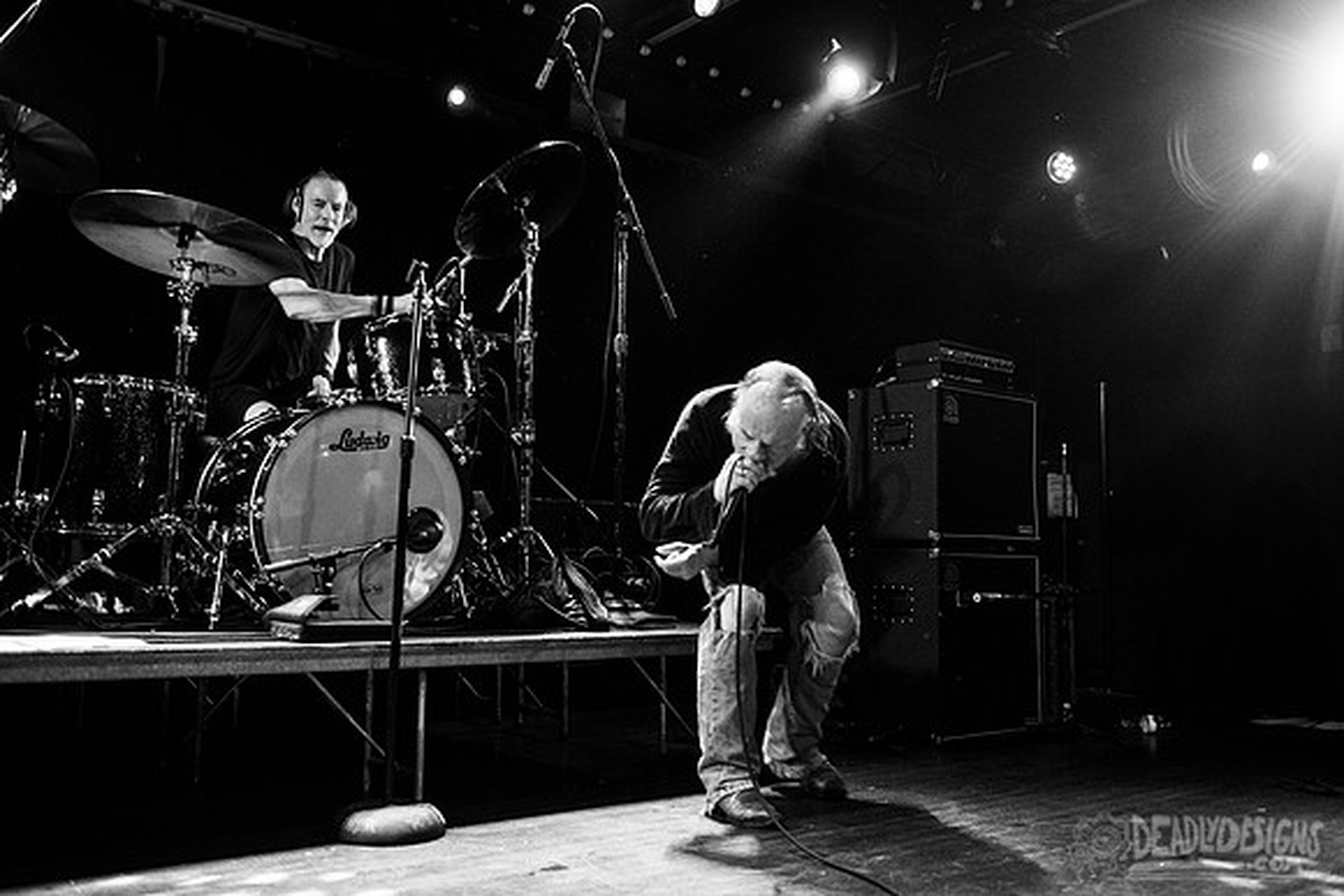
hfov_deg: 57.5
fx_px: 1225
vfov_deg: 40.2
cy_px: 426
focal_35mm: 33
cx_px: 661
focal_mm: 31
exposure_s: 1/125
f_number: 3.2
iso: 2500
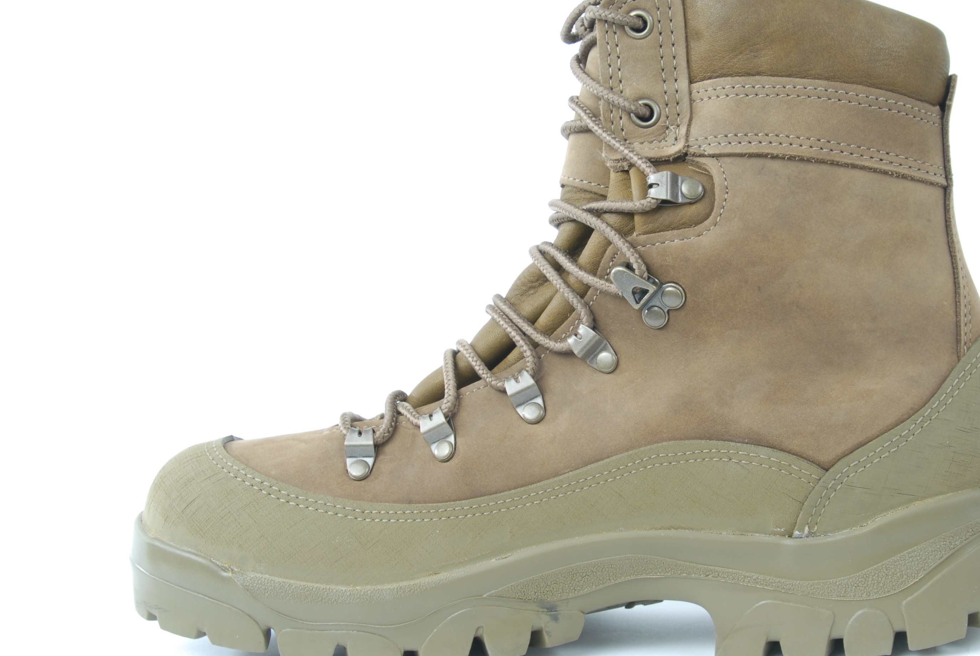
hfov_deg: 33.7
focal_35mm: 59
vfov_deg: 23.1
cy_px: 337
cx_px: 609
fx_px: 1608
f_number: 11
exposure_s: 1/320
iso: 125
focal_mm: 28
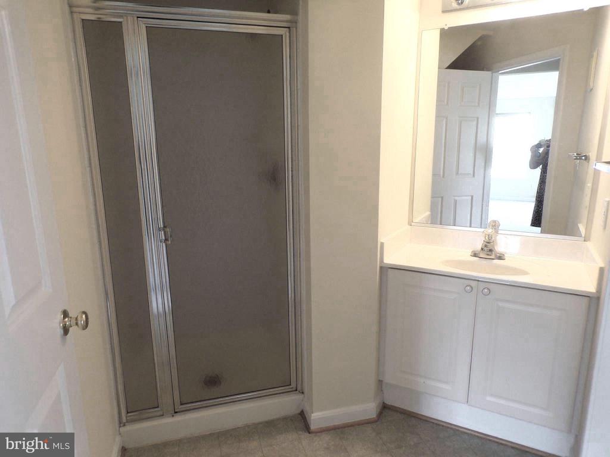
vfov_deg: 56.8
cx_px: 305
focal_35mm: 24
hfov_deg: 71.6
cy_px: 228
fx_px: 423
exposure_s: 1/34
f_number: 3
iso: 153
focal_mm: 4.3
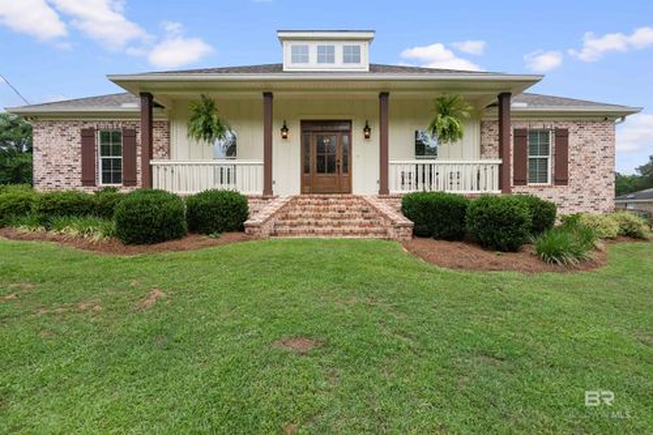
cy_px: 218
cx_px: 326
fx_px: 290
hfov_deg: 96.8
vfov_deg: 73.7
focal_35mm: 16
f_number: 8
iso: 500
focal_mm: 16
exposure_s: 1/640
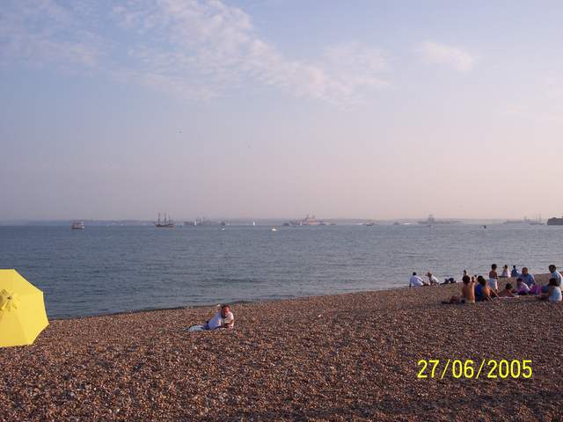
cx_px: 282
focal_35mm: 38
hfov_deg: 49.0
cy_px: 211
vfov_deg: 37.7
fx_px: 618
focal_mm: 8
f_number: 4.8
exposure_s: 1/500
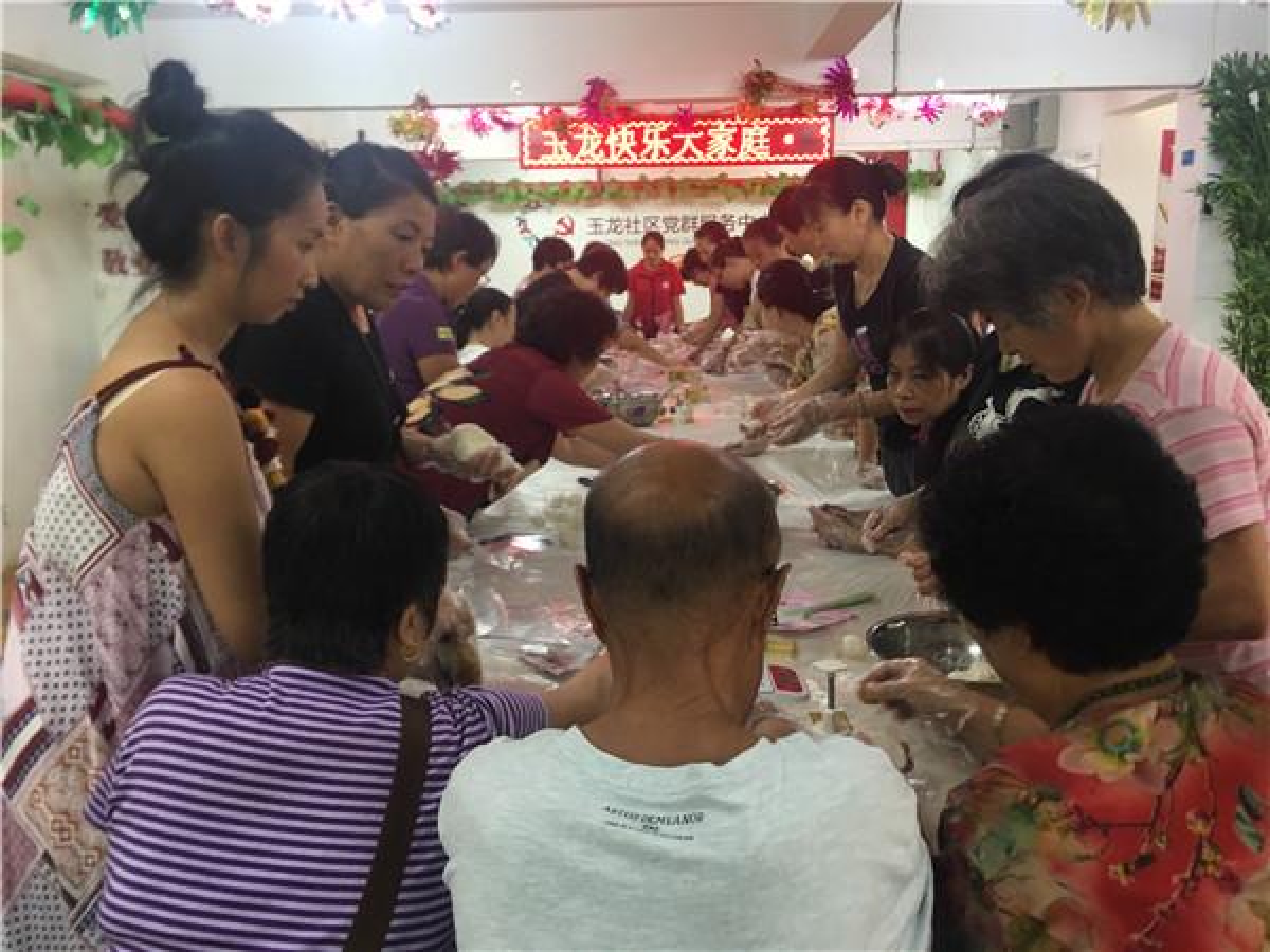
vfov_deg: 48.2
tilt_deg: -12.3
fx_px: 1064
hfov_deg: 61.7
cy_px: 476
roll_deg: +0.9
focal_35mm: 29
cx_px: 635
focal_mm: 4.15
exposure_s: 1/17
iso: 64
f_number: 2.2
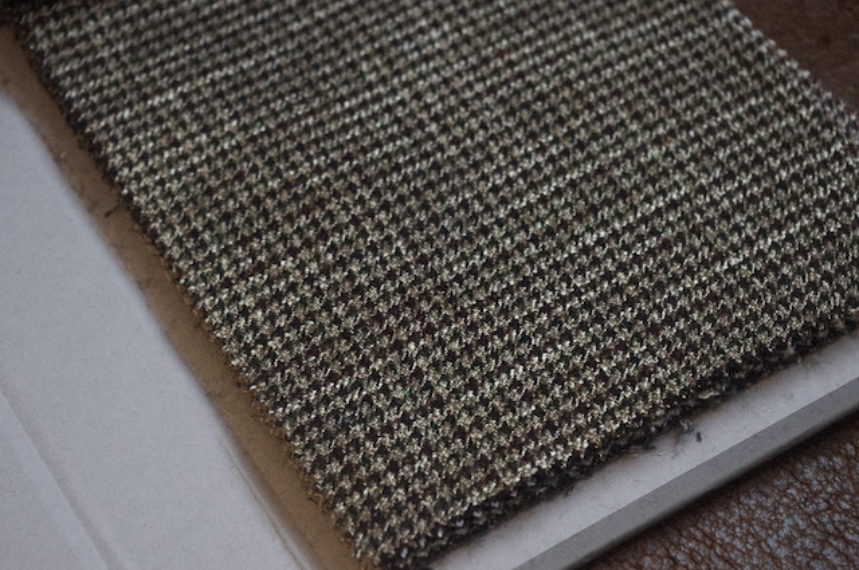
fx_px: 1954
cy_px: 285
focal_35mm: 82
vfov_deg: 16.6
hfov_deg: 24.8
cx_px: 430
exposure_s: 1/125
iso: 6400
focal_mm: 55
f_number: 8
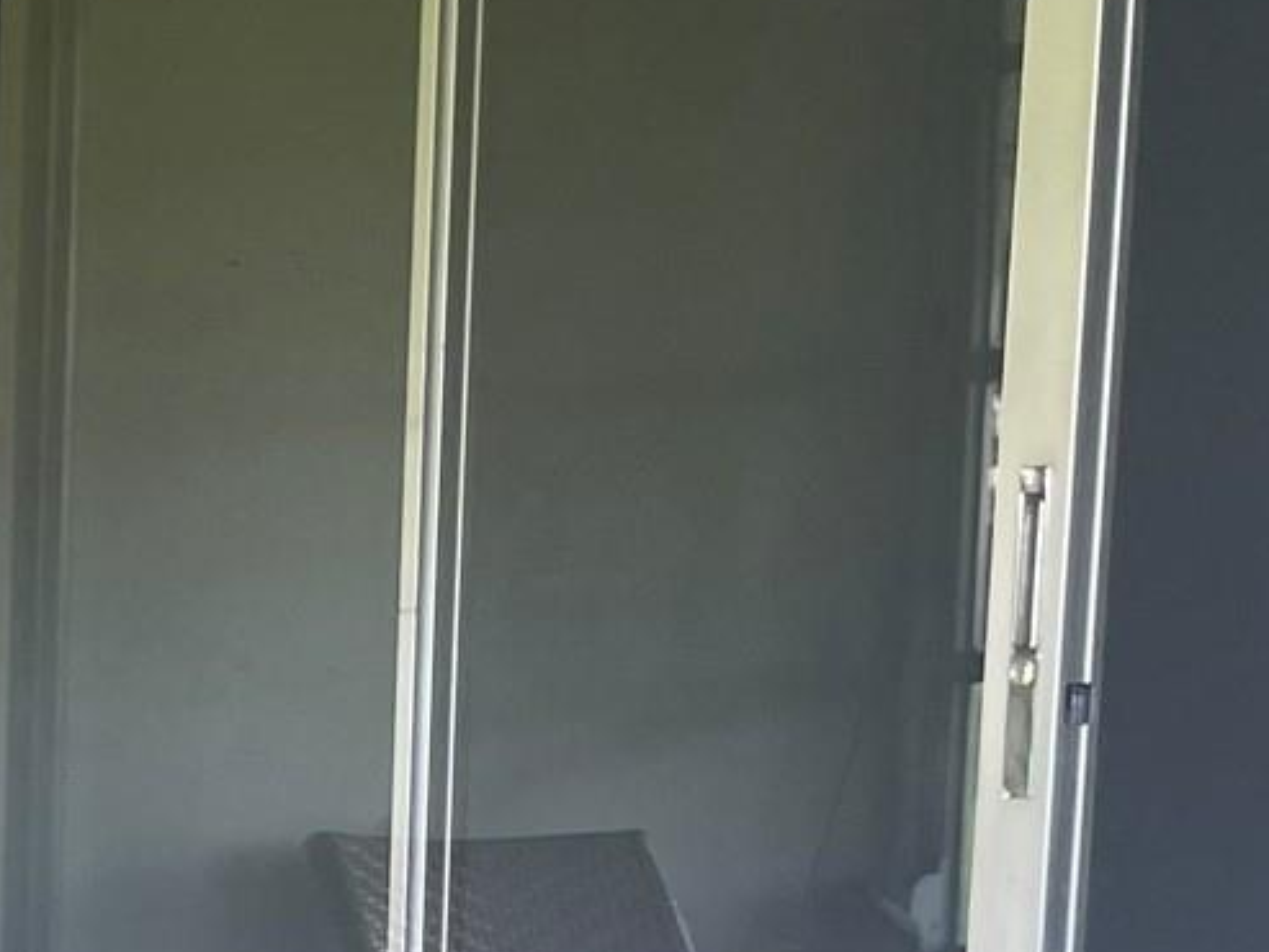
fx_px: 3960
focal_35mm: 108
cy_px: 1238
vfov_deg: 13.2
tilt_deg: -8.6
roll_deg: +1.1
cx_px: -1135
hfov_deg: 15.3
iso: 64
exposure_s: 1/121
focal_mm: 4.2
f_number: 1.6
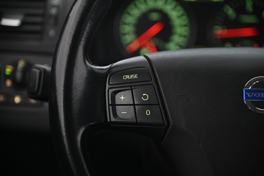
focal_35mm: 105
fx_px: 769
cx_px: 132
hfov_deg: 19.5
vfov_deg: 13.0
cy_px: 88
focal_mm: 105
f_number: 4
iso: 2000
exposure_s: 1/15
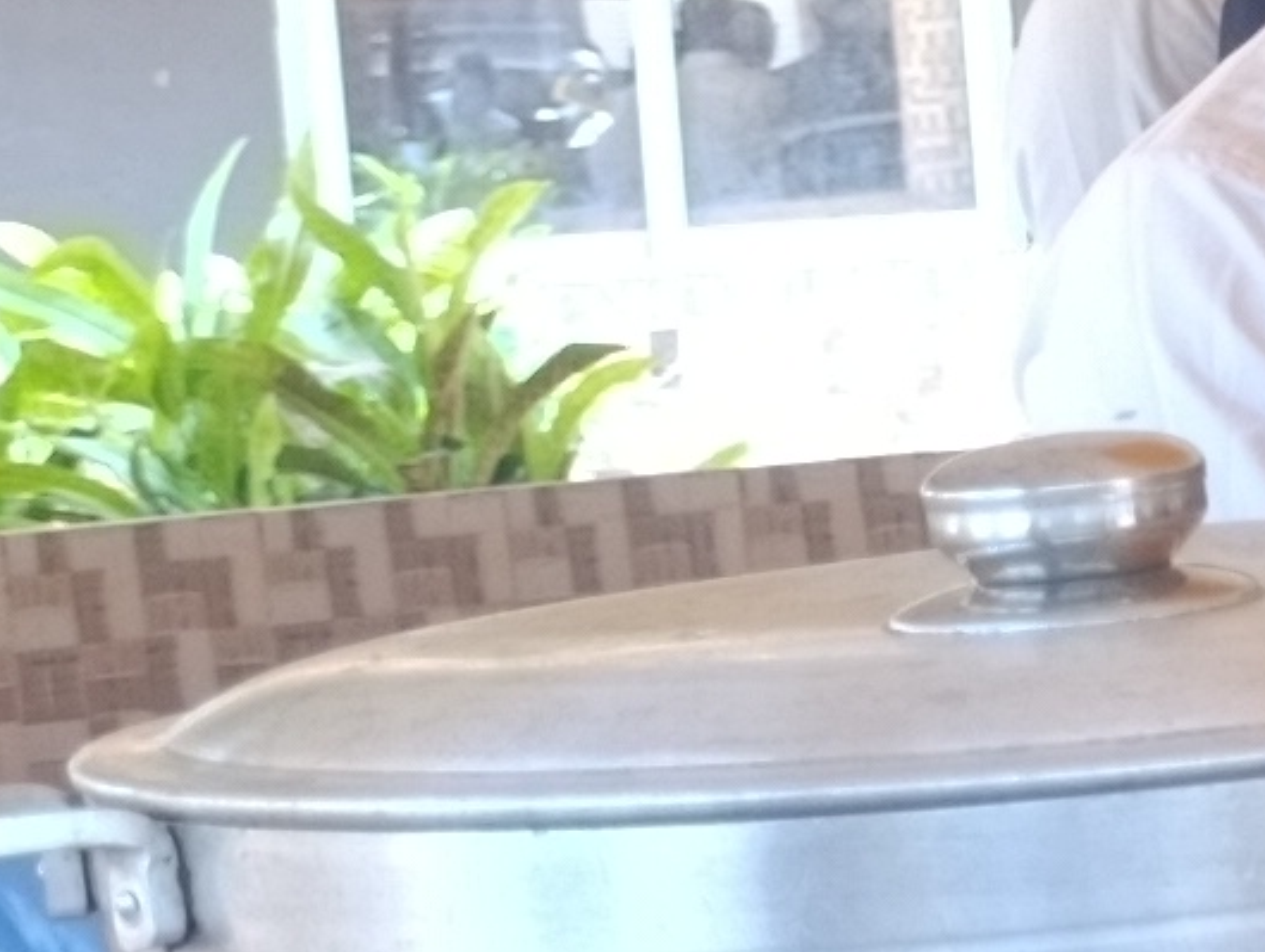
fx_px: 6477
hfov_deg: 8.5
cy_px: 394
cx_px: 4241
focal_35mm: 177
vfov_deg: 8.4
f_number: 1.65
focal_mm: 6.11
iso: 158
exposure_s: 1/100
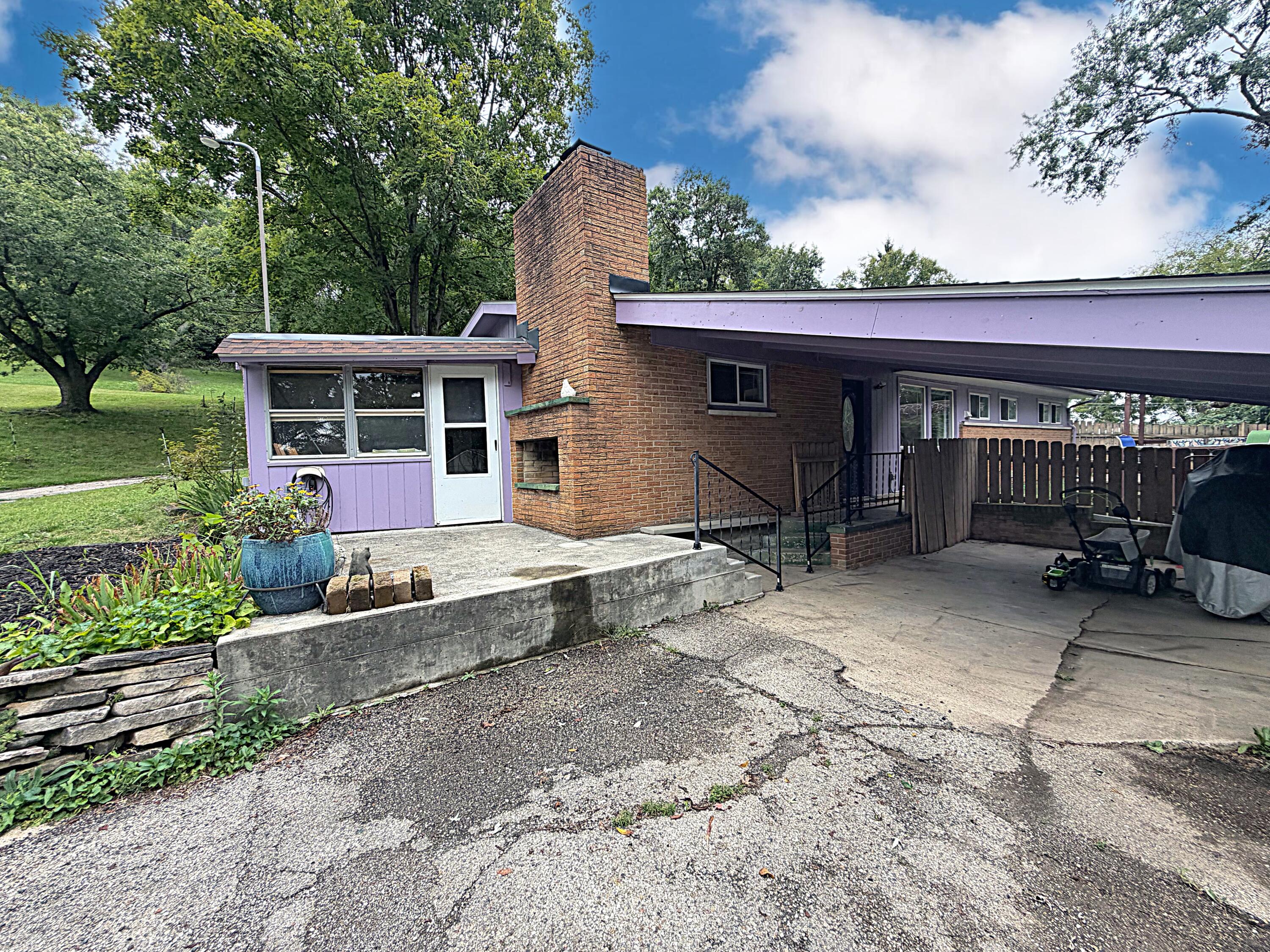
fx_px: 514
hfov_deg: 102.1
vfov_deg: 85.7
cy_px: 476
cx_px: 635
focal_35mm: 14
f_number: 2.2
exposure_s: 1/121
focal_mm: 2.22
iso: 64
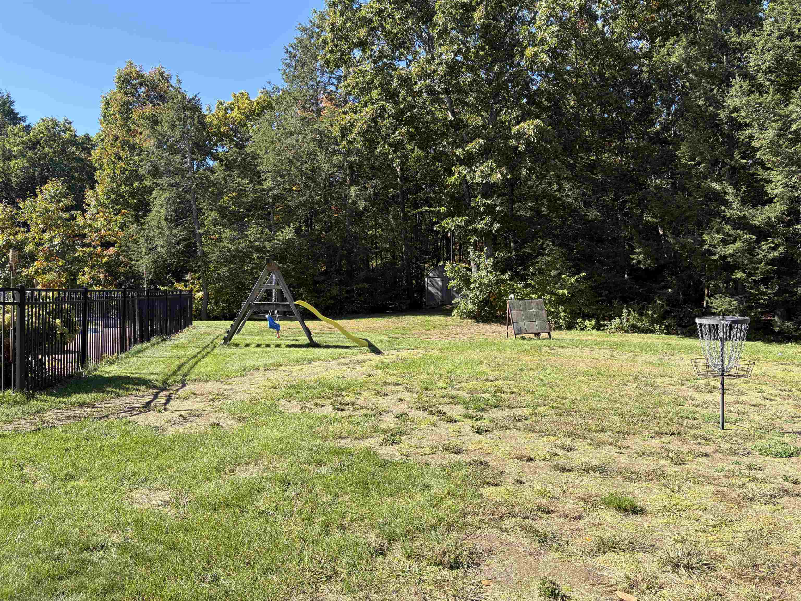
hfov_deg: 67.3
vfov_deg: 53.1
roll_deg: -0.1
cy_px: 300
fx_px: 602
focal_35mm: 26
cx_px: 400
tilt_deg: +0.3
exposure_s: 1/1048
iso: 50
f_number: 1.6
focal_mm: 5.96
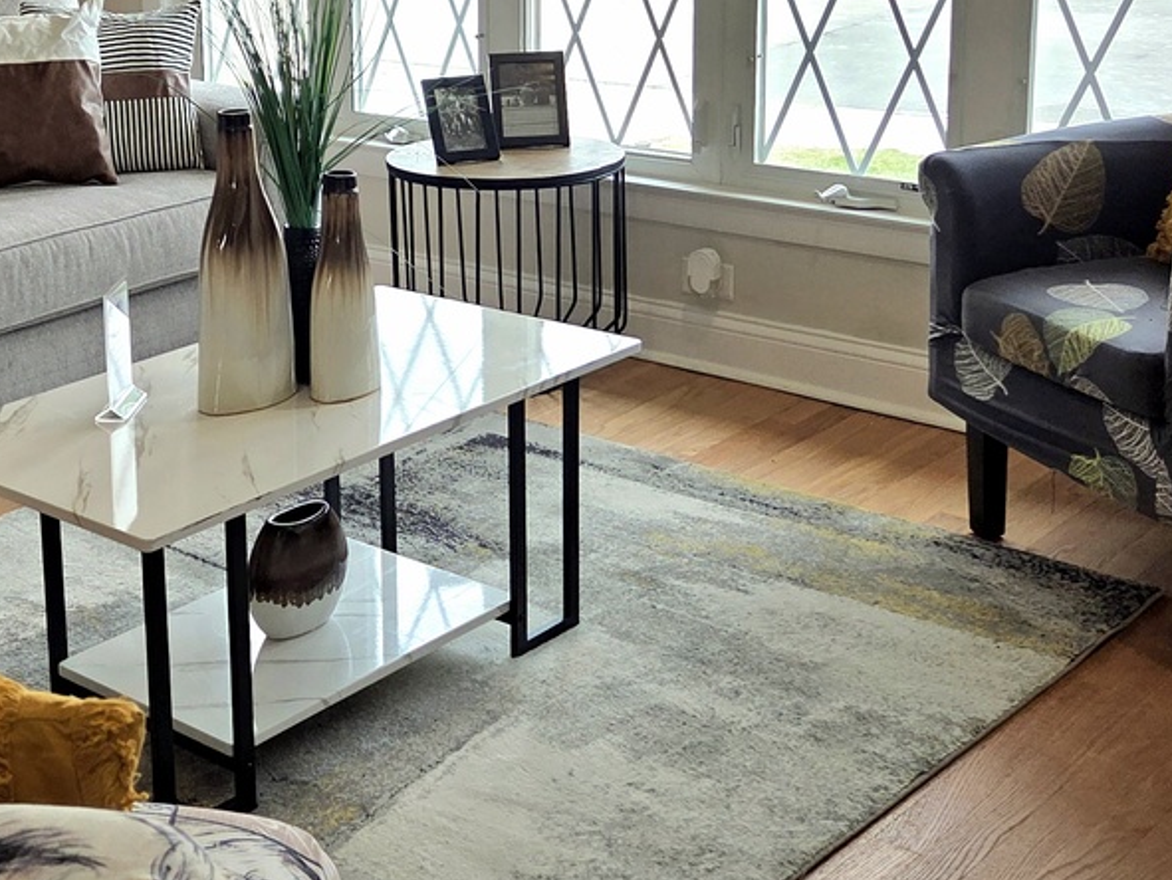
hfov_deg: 33.0
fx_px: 1897
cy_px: 180
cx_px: 180
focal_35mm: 56
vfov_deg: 25.7
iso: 80
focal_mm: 5.4
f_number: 1.8
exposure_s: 1/1000
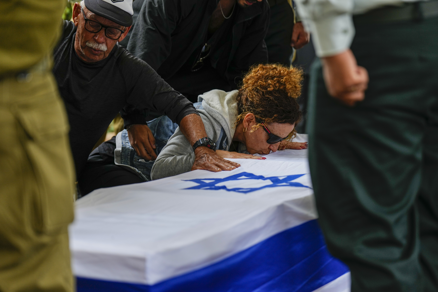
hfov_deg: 18.3
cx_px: 219
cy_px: 146
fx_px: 1363
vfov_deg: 12.2
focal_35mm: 112
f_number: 2.8
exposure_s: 1/125
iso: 400
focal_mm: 112
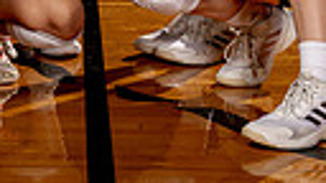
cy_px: -287
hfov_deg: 11.3
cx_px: 97
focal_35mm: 191
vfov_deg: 6.0
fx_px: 1651
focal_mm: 52
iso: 100
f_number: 5.6
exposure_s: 1/250
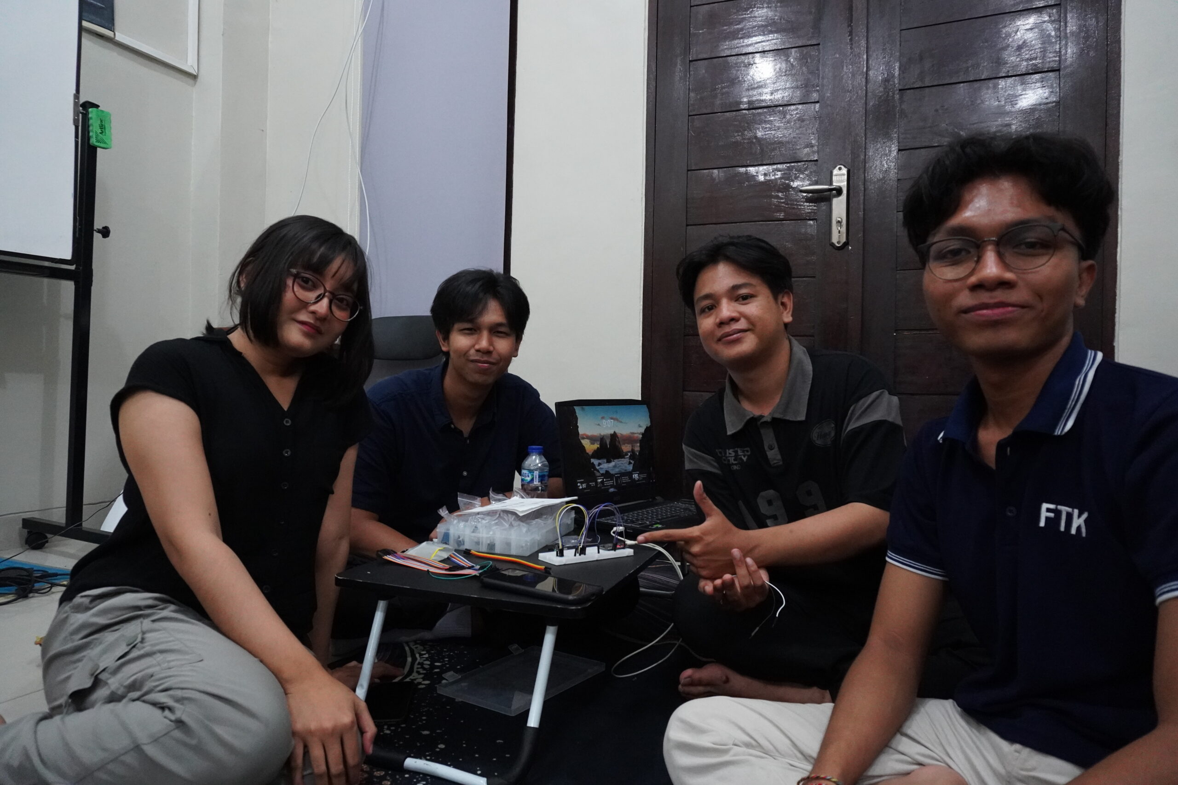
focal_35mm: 24
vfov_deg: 53.1
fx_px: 785
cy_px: 392
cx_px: 589
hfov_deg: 73.7
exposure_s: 1/80
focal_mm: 16
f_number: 4.5
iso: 4000
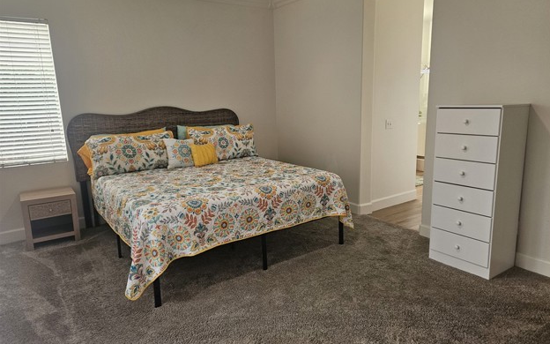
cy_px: 161
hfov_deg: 72.5
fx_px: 375
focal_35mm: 25
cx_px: 281
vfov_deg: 49.2
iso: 200
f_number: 1.8
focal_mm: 5.4
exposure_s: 1/120
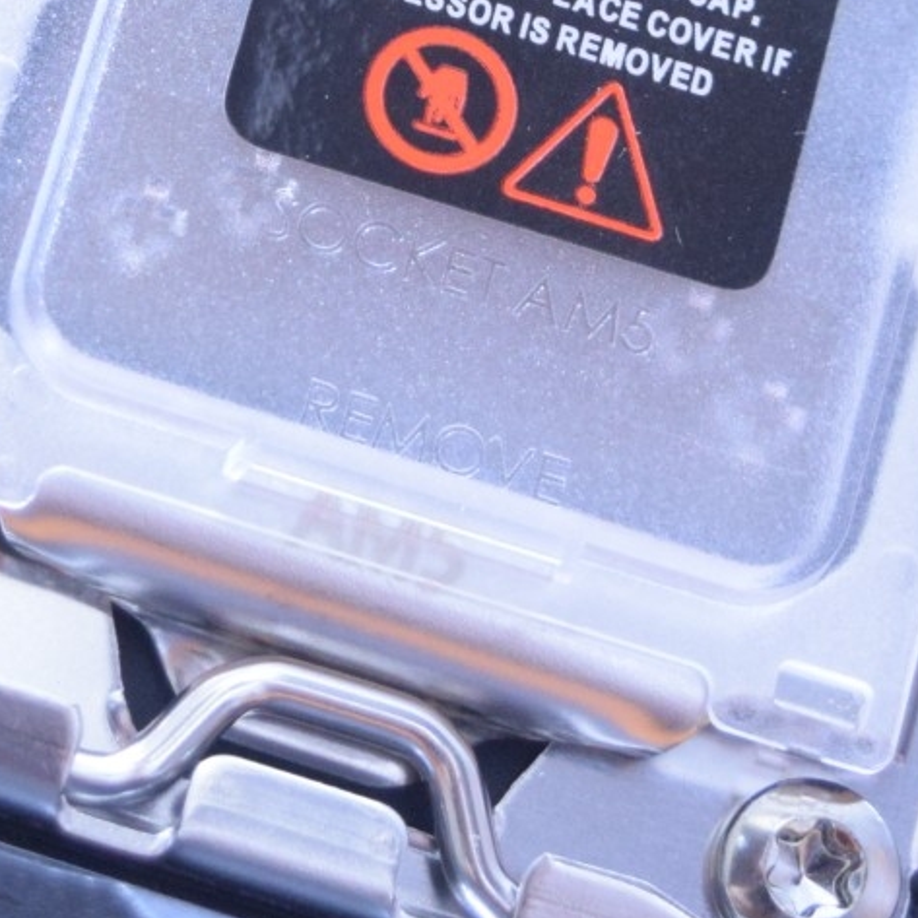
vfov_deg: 8.8
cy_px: 60
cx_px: 464
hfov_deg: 8.8
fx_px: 5941
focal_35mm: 198
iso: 1600
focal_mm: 34
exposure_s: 1/8
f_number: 5
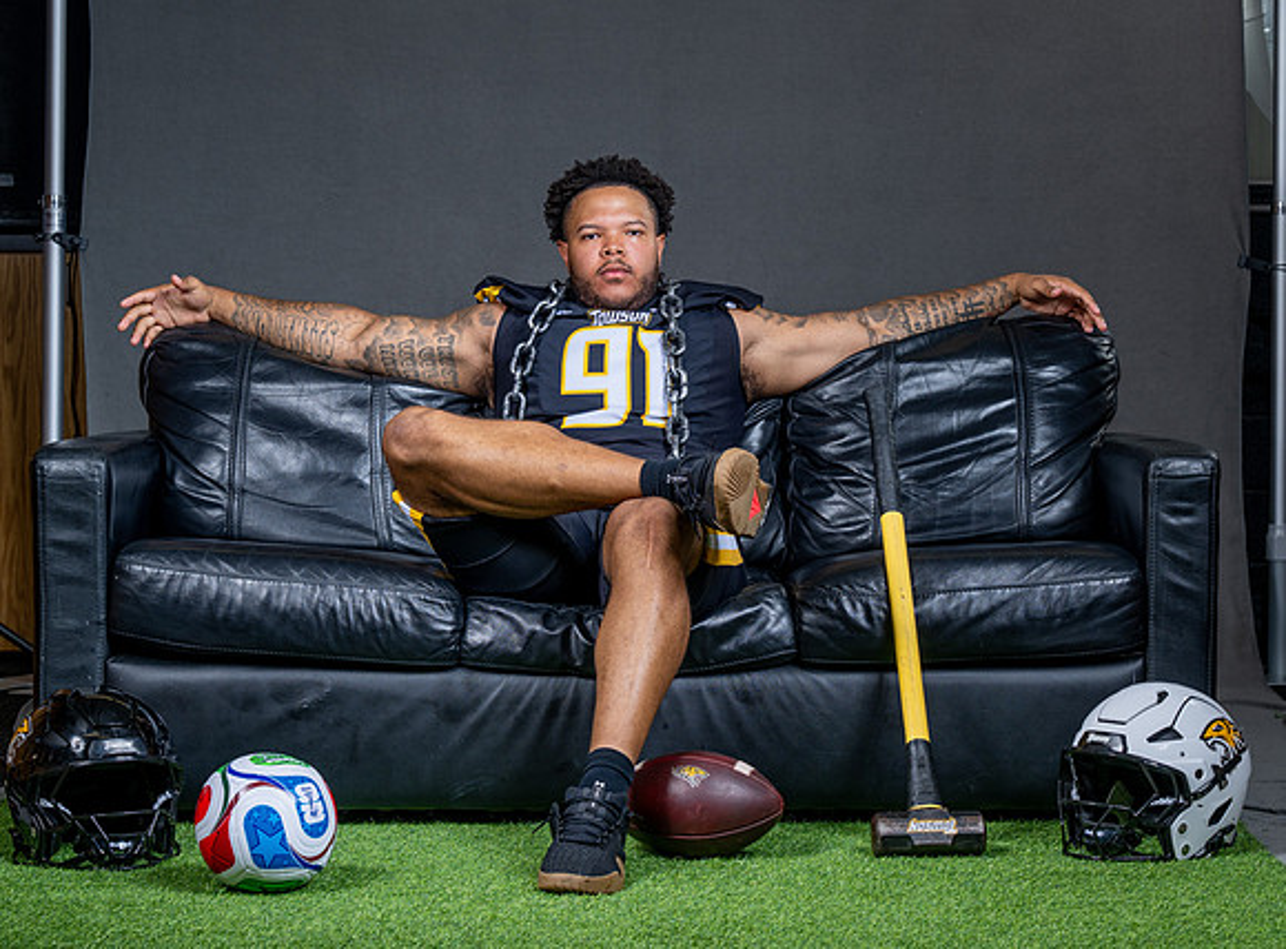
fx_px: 2878
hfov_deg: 25.2
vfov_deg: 18.7
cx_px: 723
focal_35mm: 78
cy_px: 486
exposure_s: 1/200
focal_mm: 57
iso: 100
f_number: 6.3
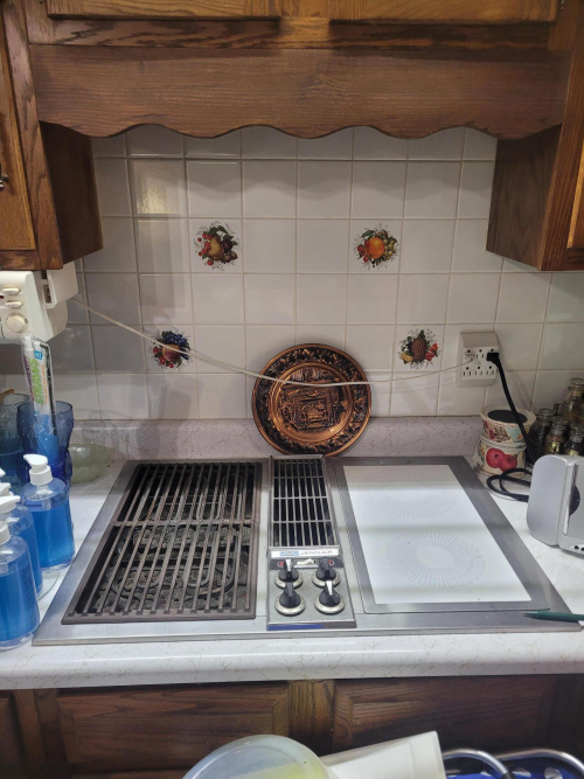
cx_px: 292
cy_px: 390
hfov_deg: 53.0
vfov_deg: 67.3
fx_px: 585
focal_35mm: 26
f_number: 1.8
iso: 200
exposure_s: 1/40
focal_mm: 5.4
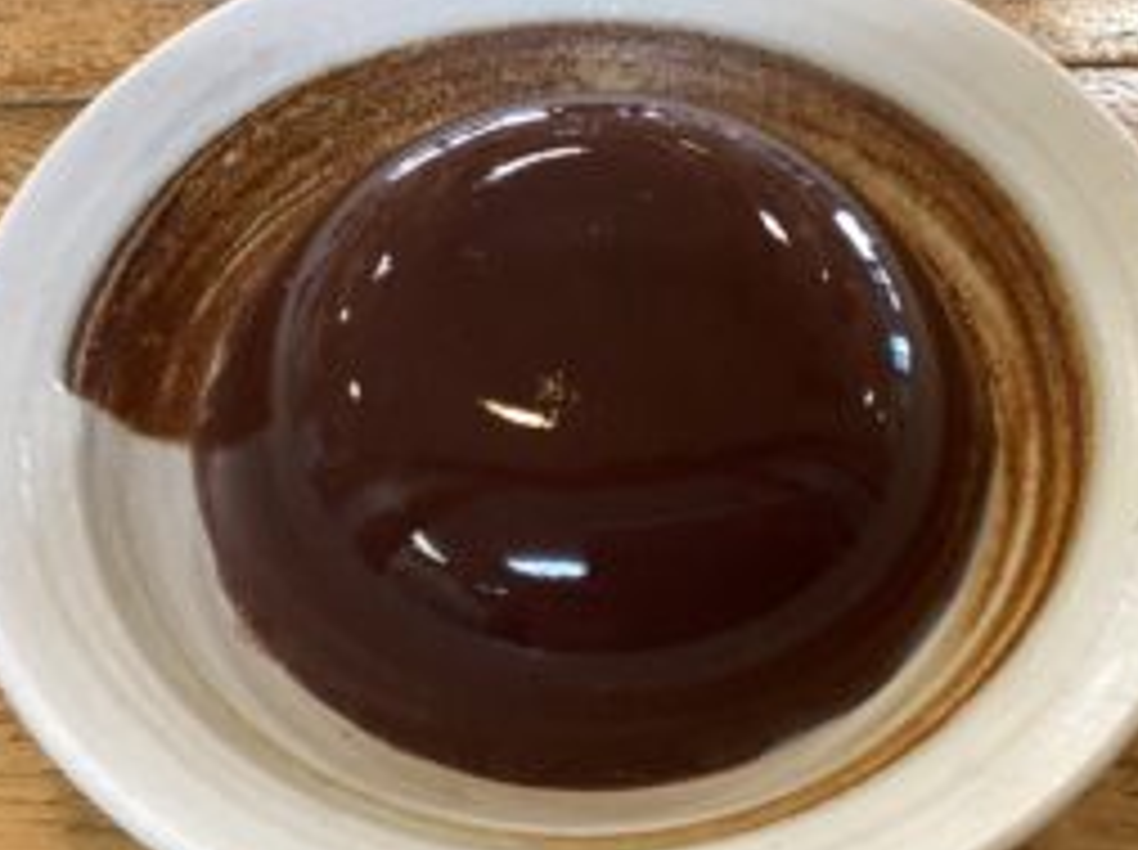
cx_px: 596
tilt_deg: -57.5
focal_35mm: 46
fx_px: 1510
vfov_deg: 31.4
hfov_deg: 41.3
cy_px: 452
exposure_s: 1/50
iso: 200
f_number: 2.4
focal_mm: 3.3
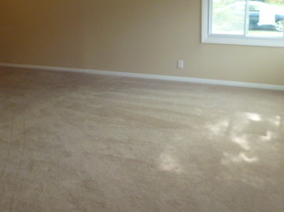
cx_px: 131
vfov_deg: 31.4
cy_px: 81
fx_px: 377
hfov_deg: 41.2
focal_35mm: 46
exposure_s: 1/60
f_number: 2.5
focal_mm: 4.3
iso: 160
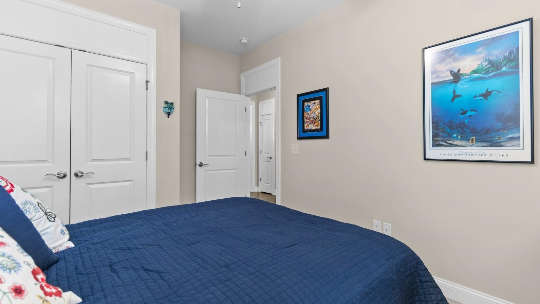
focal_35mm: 16
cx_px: 275
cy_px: 145
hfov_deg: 99.4
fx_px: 229
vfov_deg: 67.1
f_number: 4.5
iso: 100
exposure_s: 1/3
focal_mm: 10
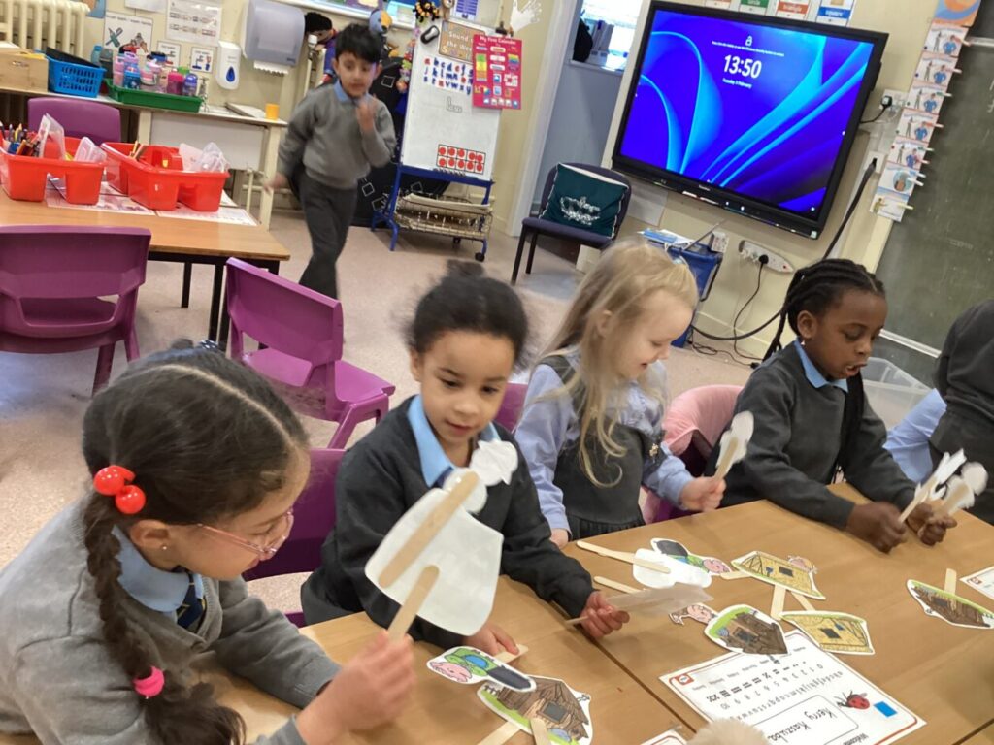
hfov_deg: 58.4
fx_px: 890
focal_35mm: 31
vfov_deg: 45.4
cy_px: 372
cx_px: 497
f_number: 2.4
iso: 250
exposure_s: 1/33
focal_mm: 3.3
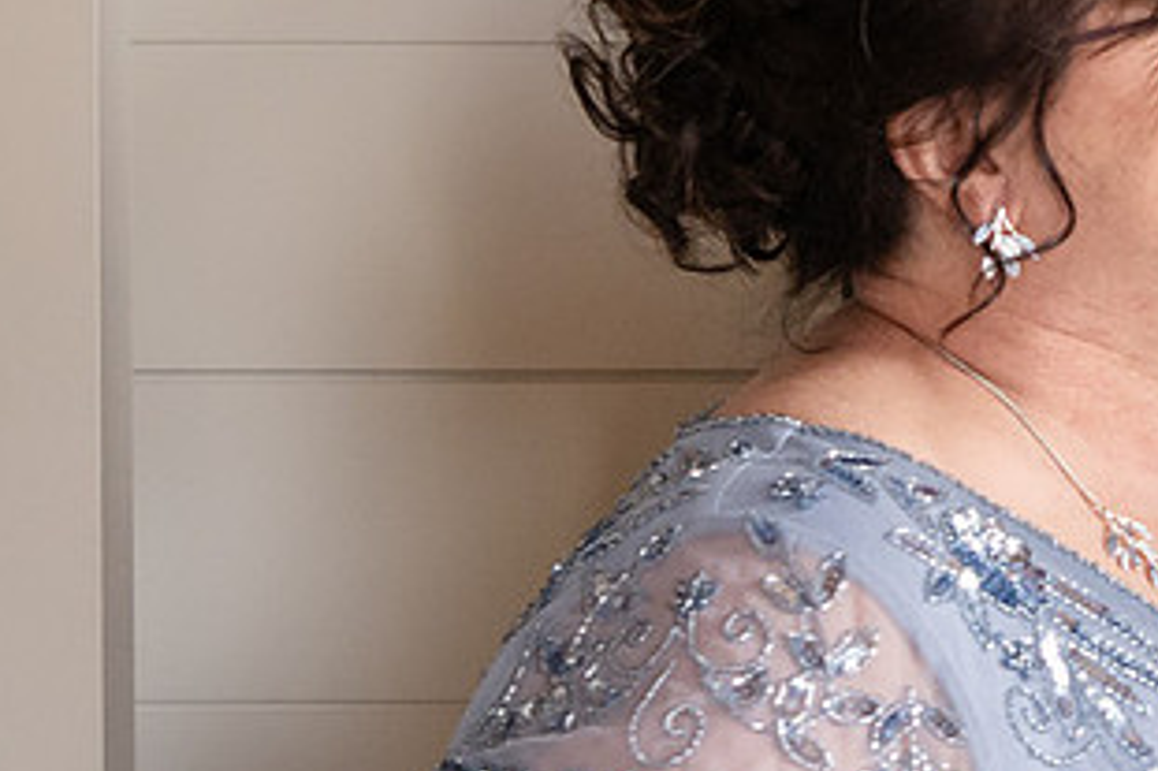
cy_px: 402
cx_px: 1735
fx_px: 4629
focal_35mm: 144
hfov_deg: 13.4
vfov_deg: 9.5
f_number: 5.6
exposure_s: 1/125
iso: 2500
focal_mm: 40
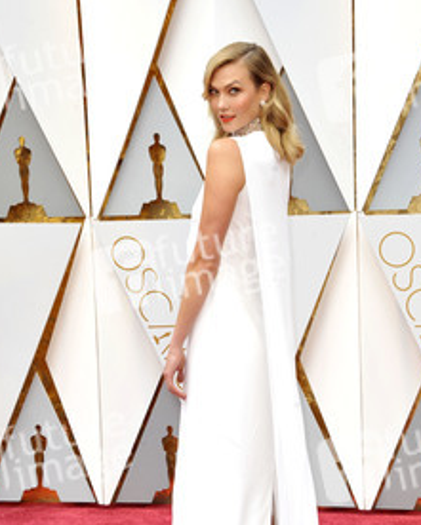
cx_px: 243
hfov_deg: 15.7
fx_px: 1526
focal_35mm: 98
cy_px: 363
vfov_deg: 19.5
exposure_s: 1/250
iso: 1000
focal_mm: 72
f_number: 8
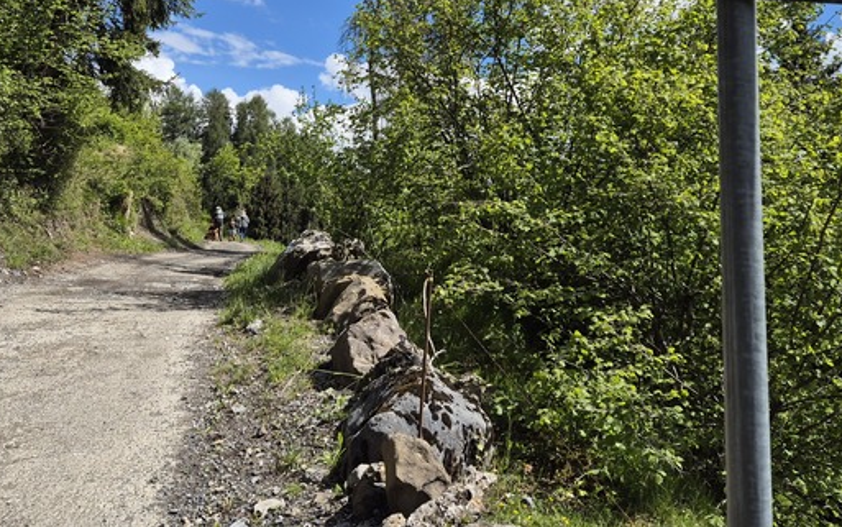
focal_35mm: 38
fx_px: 872
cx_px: 425
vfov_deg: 31.8
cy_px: 38
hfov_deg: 51.5
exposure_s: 1/2648
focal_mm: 5.4
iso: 25
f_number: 1.8
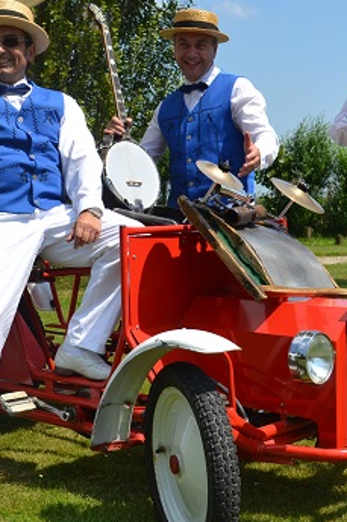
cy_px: 226
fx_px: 970
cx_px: 118
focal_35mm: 67
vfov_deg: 30.1
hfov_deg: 20.2
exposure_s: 1/250
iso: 100
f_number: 8
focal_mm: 24
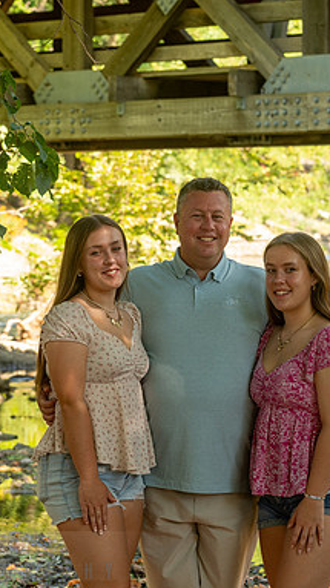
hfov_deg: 9.5
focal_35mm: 127
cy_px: 295
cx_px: 166
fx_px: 1979
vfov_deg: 16.9
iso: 250
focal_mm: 80
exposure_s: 1/80
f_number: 5
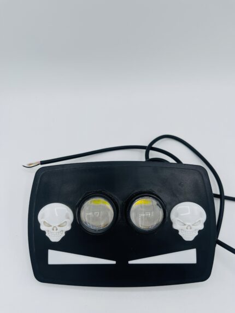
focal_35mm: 25
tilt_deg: -60.7
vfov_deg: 69.4
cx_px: 118
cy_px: 156
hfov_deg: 54.9
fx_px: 226
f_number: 1.6
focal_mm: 5.1
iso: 32
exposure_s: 1/2247
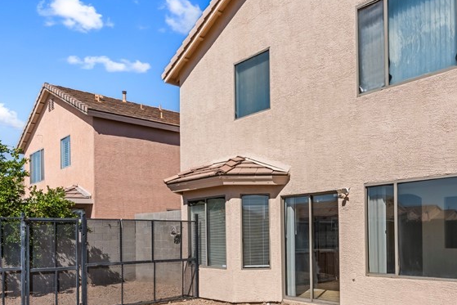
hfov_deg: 54.8
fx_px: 419
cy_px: 234
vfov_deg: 38.8
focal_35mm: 33
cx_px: 336
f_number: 8
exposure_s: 1/8000
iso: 400
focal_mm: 17
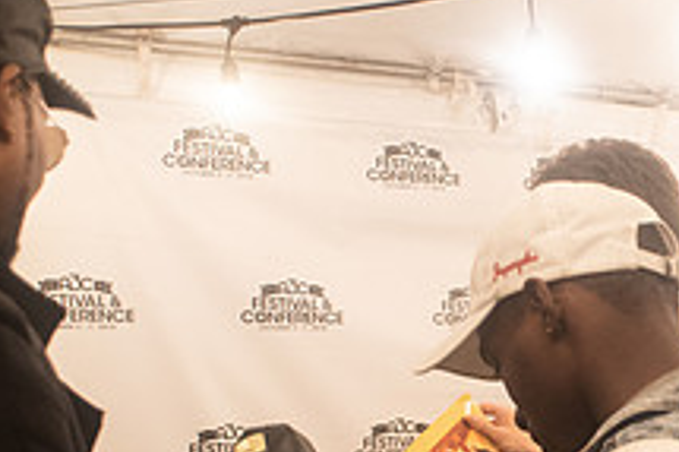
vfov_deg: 21.4
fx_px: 1150
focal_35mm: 61
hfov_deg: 30.0
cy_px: 455
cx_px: 721
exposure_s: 1/100
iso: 1600
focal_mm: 20
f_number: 3.5
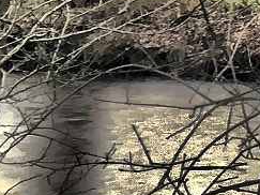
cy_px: -215
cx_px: 766
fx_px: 1434
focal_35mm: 191
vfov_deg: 7.4
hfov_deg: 8.7
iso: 40
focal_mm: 4.15
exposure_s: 1/33
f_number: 2.2
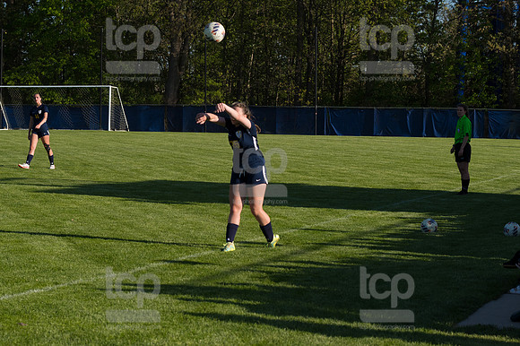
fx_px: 1516
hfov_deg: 19.5
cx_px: 260
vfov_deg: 13.0
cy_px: 173
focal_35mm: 105
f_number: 5.6
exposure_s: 1/1600
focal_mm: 70
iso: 250
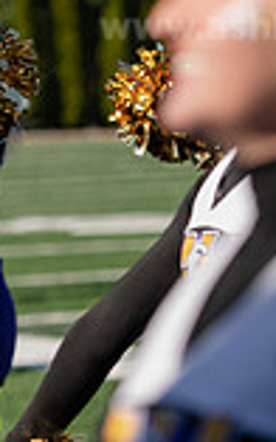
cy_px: 86
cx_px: -28
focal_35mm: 385
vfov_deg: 5.5
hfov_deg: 3.4
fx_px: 4638
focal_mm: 102
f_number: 3.5
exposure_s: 1/1250
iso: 125
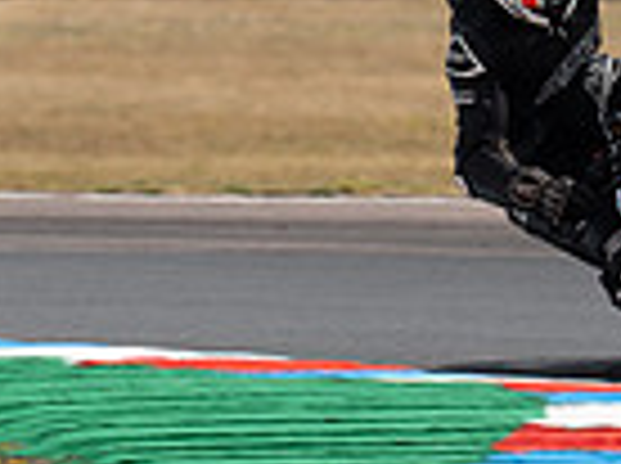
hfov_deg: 1.2
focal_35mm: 1620
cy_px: 110
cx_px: 405
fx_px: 29012
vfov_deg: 0.9
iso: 80
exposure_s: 1/400
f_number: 5.6
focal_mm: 400
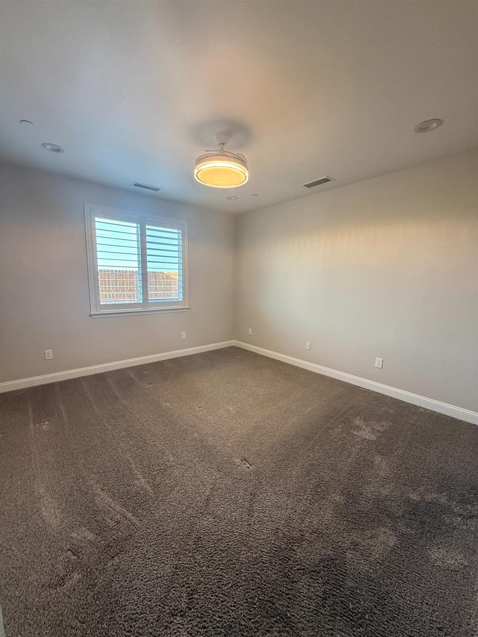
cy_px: 318
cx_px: 239
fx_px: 258
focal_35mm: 14
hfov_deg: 85.7
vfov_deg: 102.1
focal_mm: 2.22
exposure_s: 1/120
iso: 320
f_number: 2.2
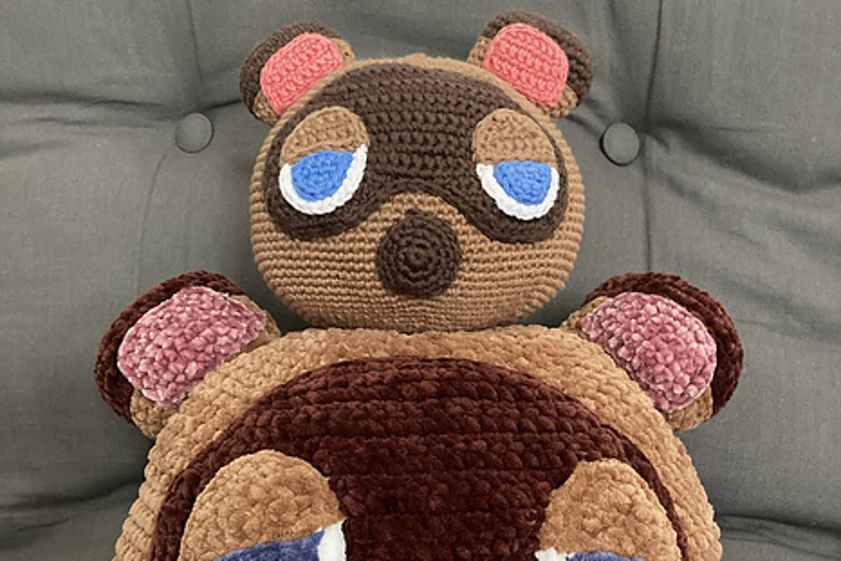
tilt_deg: -21.3
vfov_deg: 32.1
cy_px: 487
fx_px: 935
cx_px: 419
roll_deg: +2.1
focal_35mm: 40
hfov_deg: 48.4
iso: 640
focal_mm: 3.99
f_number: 1.8
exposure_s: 1/30
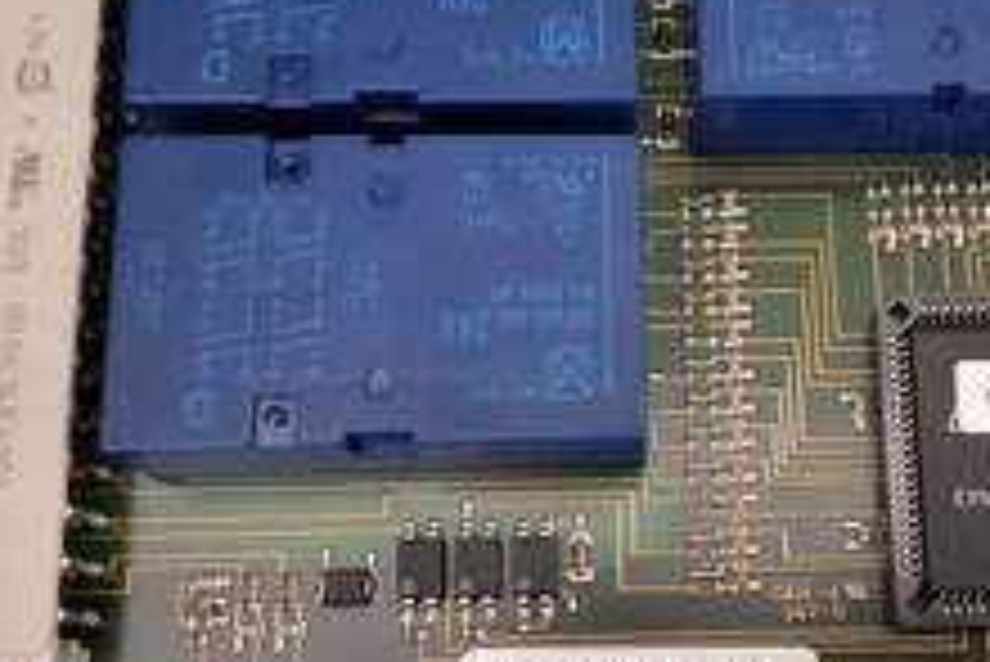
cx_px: 670
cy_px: 324
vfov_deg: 25.6
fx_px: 1458
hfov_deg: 37.0
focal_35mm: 53
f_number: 1.9
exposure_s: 1/20
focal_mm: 2.91
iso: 400
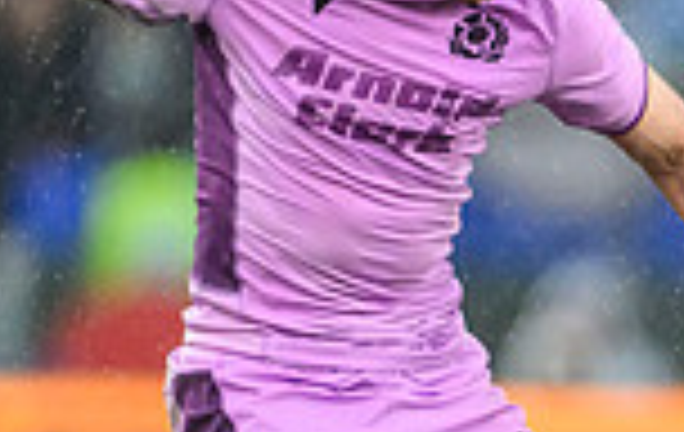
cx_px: 1331
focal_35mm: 2313
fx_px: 43245
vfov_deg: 0.6
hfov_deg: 0.9
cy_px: 628
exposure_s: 1/1600
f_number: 4
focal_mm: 560
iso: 5000
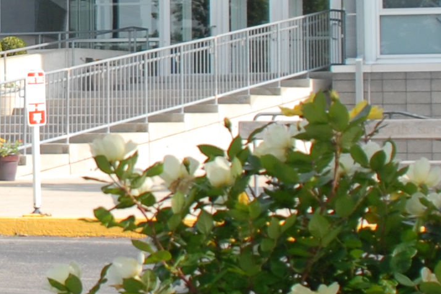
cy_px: -11
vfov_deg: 9.3
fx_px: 1801
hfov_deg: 13.5
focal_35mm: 147
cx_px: -129
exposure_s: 1/500
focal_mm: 18
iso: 160
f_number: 3.5
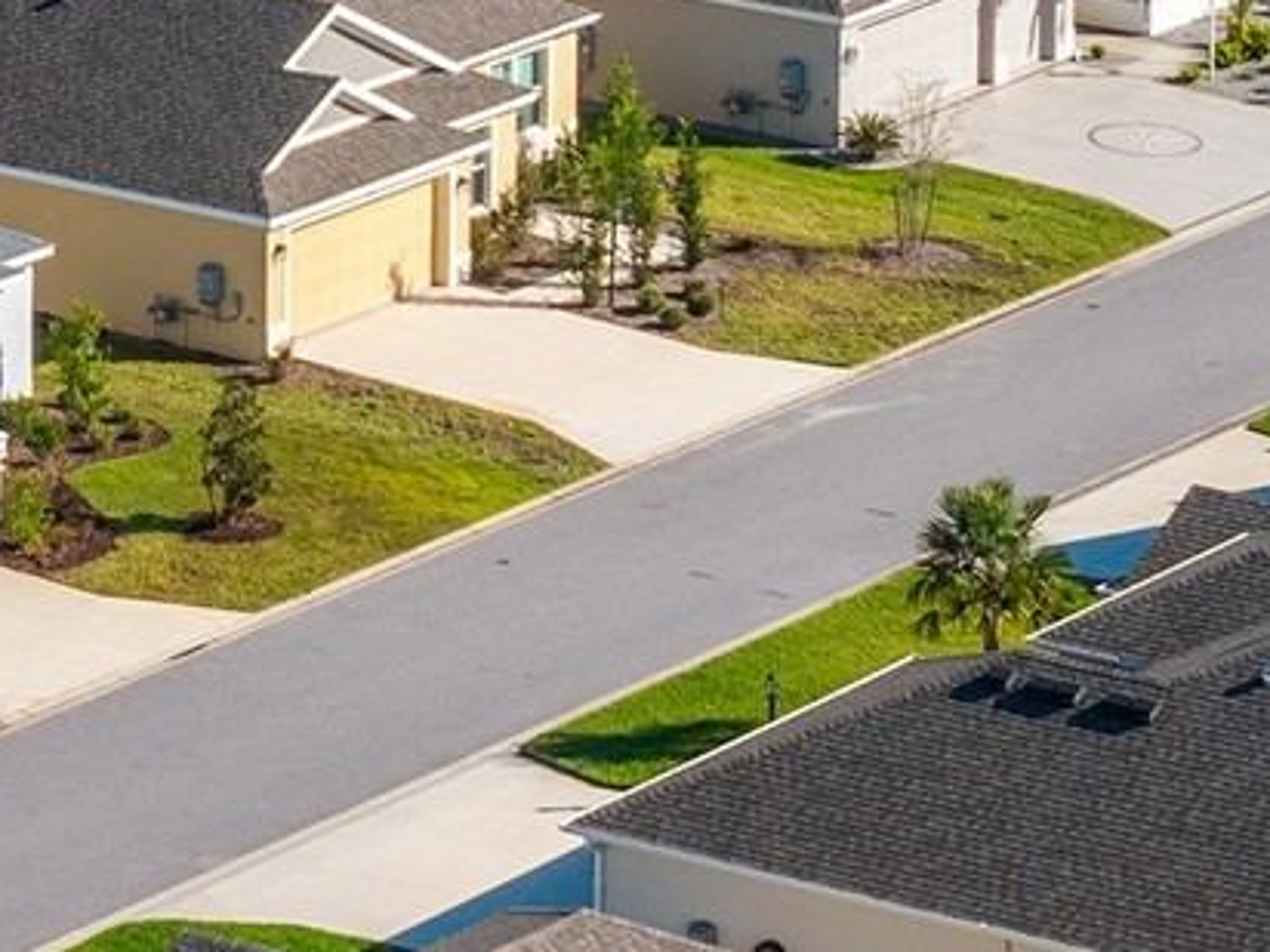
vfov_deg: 5.4
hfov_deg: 7.2
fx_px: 9979
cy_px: -798
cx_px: -133
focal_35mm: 272
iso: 150
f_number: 2.8
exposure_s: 1/1500
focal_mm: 19.35
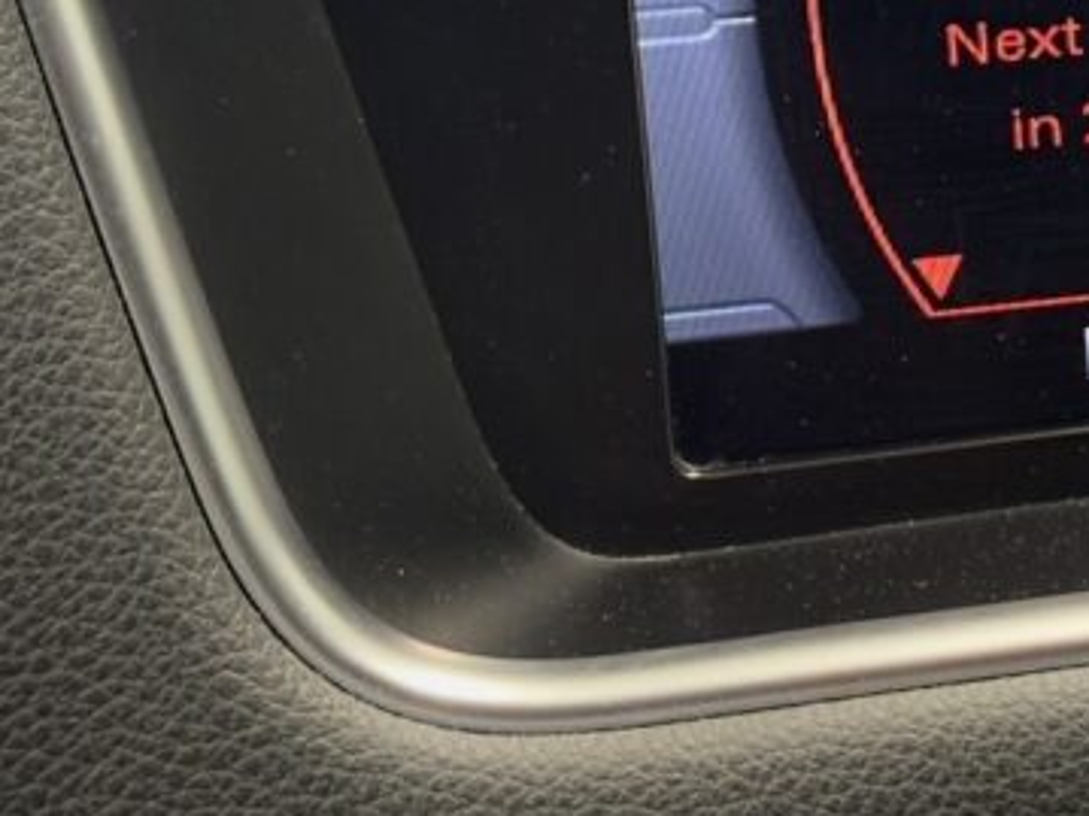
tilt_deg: -19.2
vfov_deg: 10.7
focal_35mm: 137
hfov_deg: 13.9
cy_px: -52
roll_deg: -0.9
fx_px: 4309
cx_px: 1398
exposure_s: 1/40
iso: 500
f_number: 1.78
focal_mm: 6.76
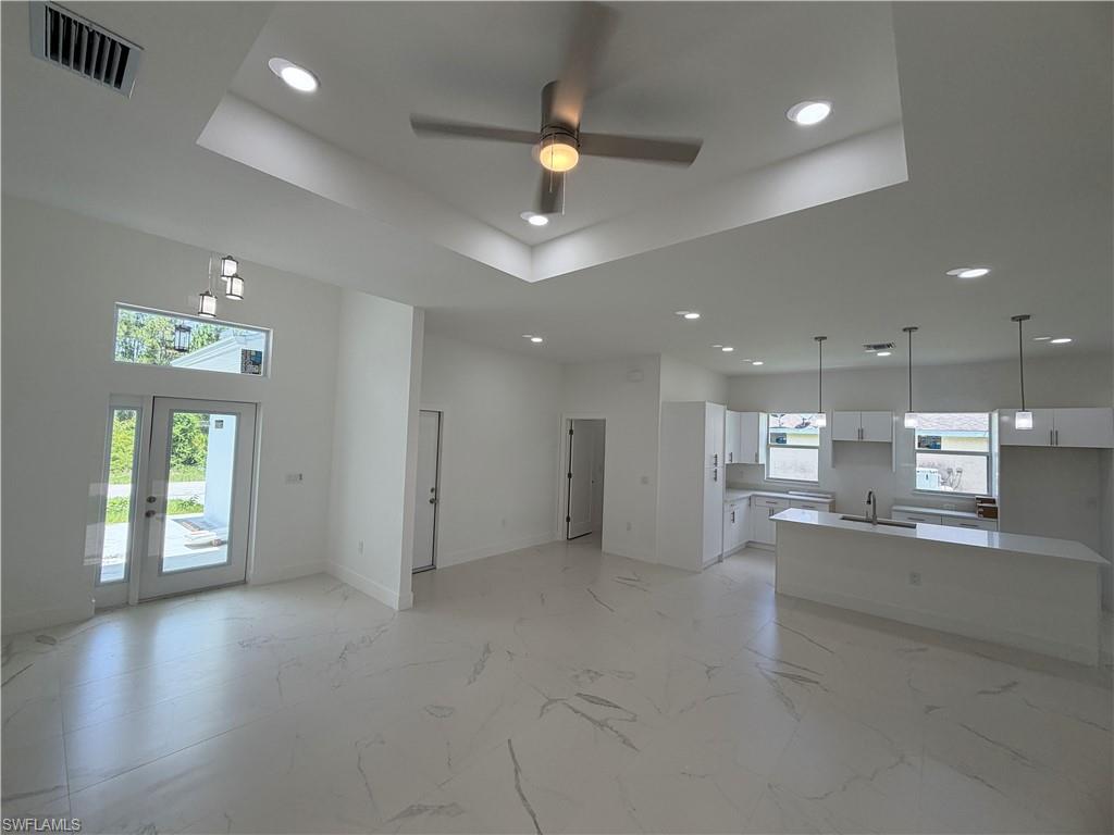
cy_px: 418
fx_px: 451
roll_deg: -2.3
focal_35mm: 14
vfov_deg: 85.7
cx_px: 557
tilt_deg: +2.6
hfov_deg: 102.1
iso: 50
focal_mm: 2.22
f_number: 2.2
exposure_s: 1/158
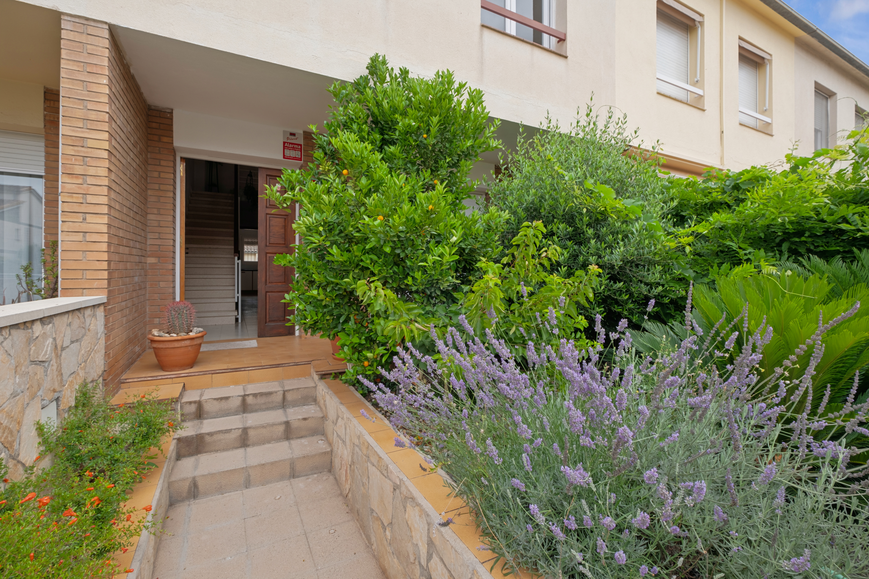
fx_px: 362
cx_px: 434
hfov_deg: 100.4
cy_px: 290
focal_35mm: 15
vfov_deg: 77.3
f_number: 9
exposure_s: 1/70
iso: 200
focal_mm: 10
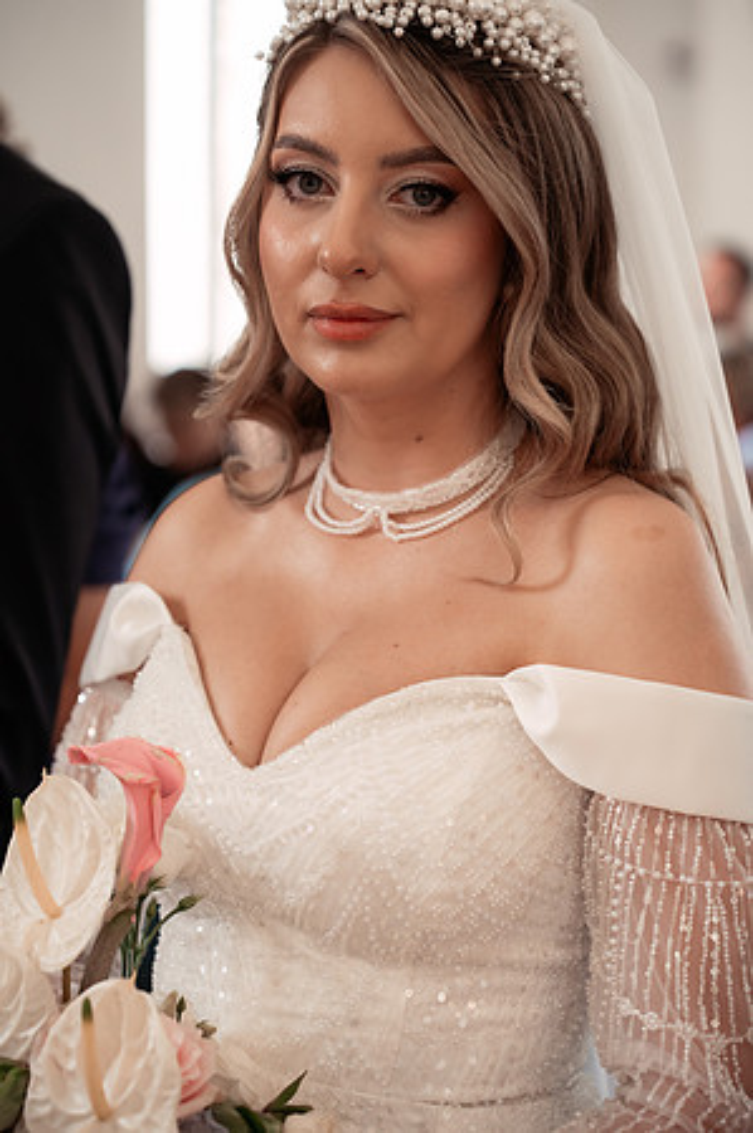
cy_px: 566
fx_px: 2358
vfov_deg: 27.0
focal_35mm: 75
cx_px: 376
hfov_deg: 18.1
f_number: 3.2
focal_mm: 75
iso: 1600
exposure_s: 1/250
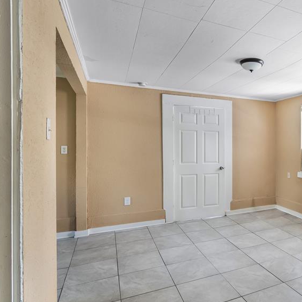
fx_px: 227
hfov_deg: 60.8
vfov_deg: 67.2
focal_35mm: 23
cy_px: 146
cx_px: 249
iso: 64
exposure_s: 1/1.67
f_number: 8
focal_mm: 10
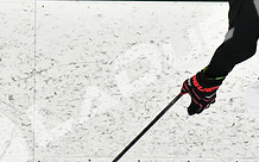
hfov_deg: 4.0
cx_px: 185
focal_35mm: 528
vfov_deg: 2.5
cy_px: 38
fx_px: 3725
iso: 6400
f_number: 2.8
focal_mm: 130
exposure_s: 1/1600
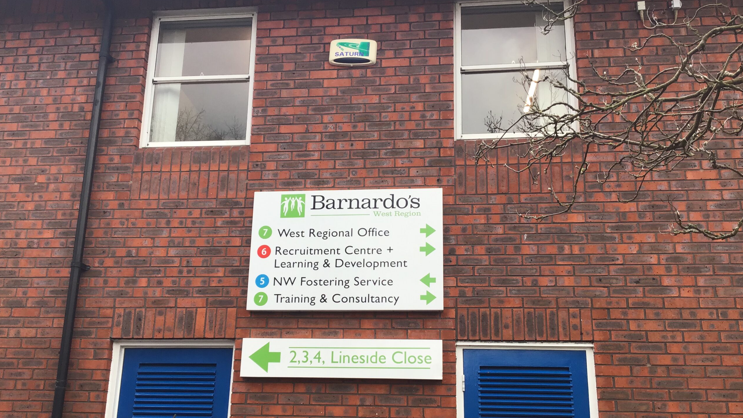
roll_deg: -0.6
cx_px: 371
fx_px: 670
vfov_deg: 34.5
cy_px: 258
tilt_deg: +14.7
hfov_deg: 58.0
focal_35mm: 34
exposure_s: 1/279
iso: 25
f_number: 2.4
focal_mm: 3.3
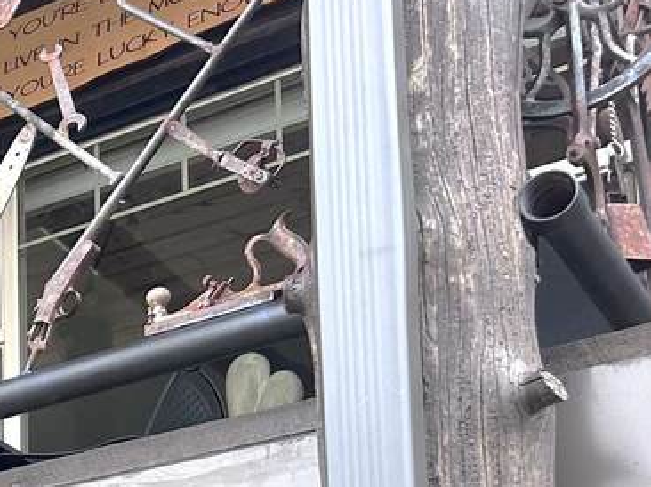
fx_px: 1710
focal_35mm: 91
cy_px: 716
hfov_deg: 18.3
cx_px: -414
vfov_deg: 15.1
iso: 50
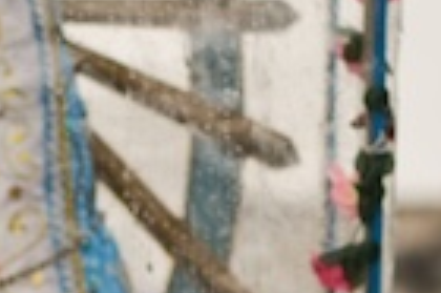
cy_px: 515
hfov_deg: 8.3
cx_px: -54
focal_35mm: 245
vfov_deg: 5.5
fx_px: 2998
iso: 200
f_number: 1.4
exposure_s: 1/2500
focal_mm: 35
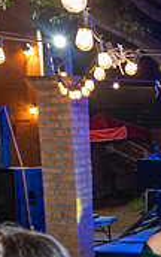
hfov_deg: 12.2
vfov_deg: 21.0
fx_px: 672
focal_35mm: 96
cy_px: 249
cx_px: 319
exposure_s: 1/80
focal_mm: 28
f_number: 5
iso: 2500
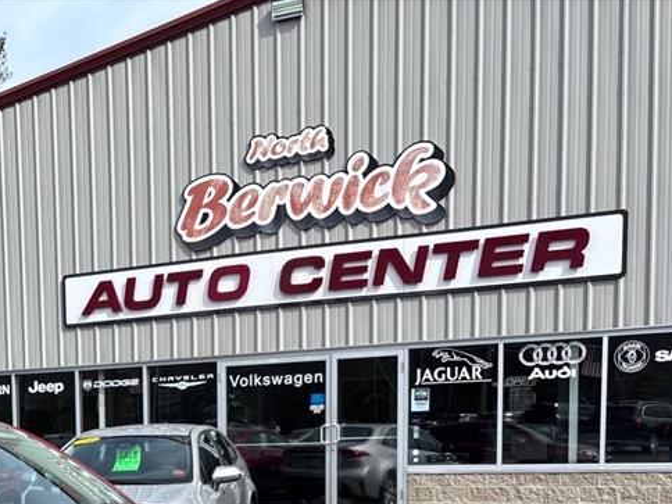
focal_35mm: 55
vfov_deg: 25.0
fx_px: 1068
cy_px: 529
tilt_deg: -2.8
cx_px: 58
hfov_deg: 33.0
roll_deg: +1.1
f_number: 1.6
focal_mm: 5.96
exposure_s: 1/2062
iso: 50
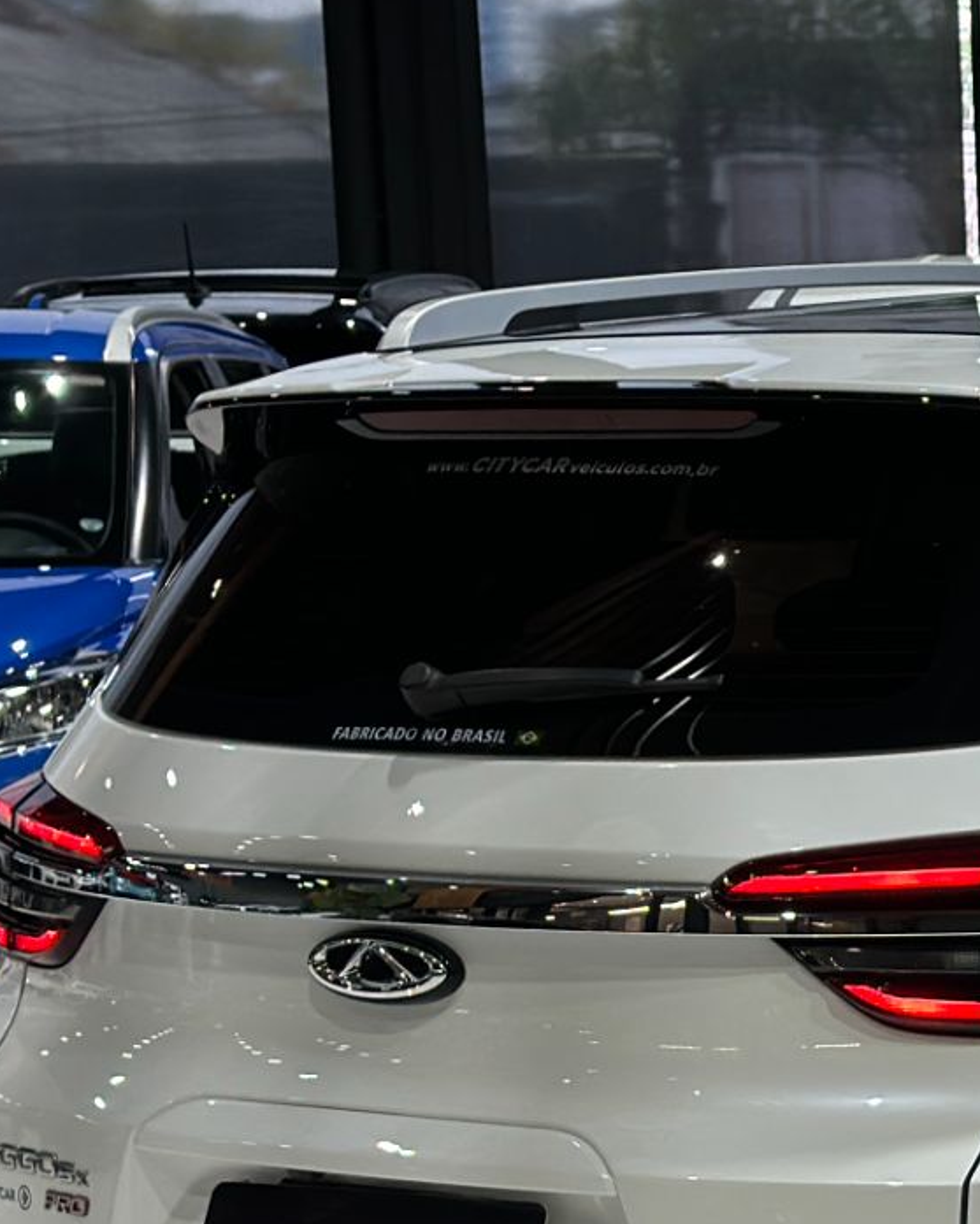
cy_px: 1075
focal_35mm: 129
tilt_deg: -9.9
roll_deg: +0.8
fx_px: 4675
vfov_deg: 14.8
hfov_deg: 11.7
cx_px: 1254
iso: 125
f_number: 1.78
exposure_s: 1/120
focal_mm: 6.86
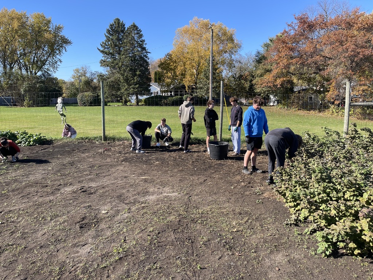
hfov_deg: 69.4
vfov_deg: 54.9
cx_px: 186
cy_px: 140
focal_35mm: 25
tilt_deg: -8.9
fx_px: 269
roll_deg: +0.7
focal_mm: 5.1
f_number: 1.6
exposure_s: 1/1225
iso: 32
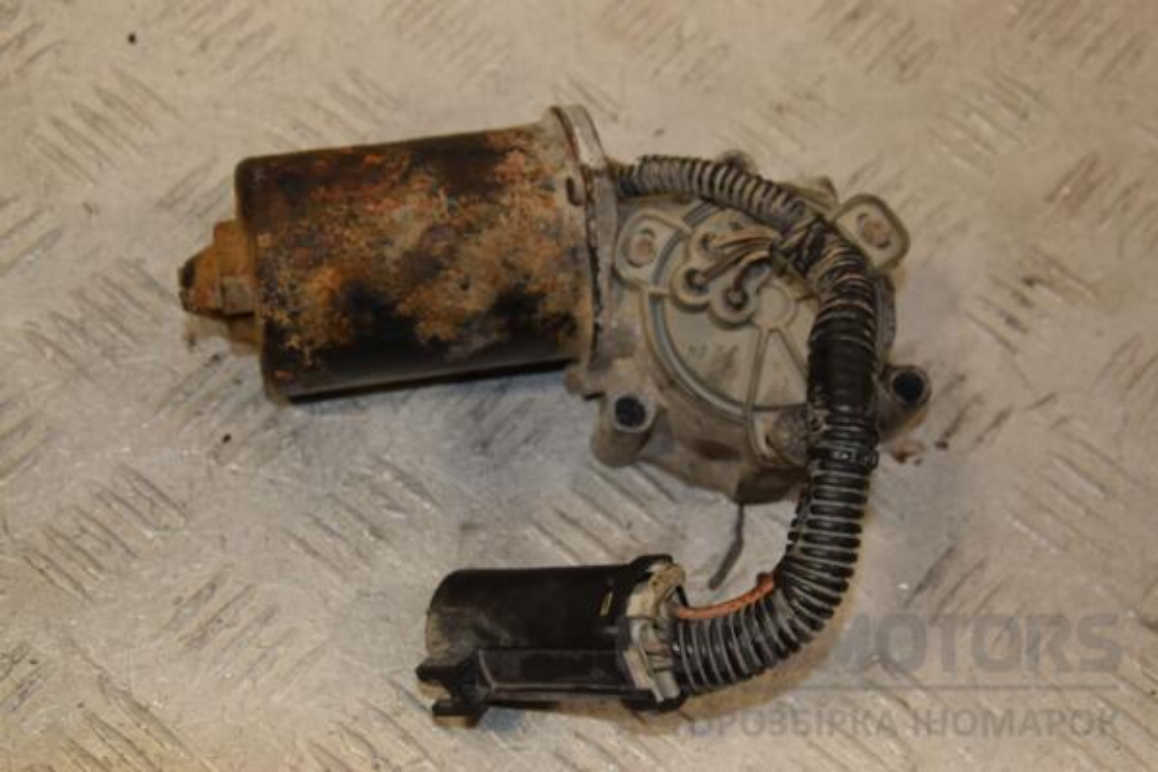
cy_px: 386
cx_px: 579
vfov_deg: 18.9
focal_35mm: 72
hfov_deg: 28.1
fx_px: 2316
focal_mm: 48
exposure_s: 1/200
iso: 800
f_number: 7.1
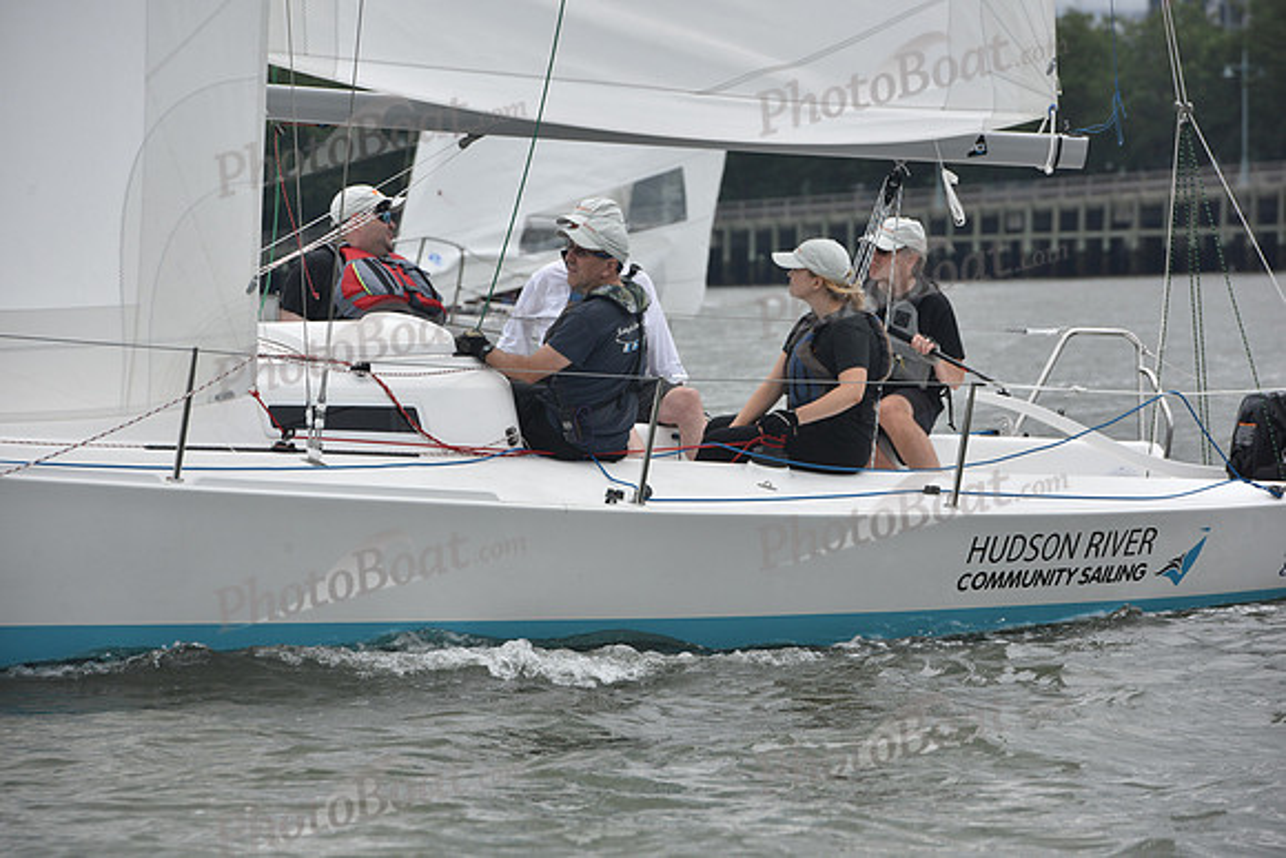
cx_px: 643
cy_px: 429
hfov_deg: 10.3
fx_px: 7146
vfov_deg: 6.9
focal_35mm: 200
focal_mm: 200
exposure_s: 1/800
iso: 400
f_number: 9
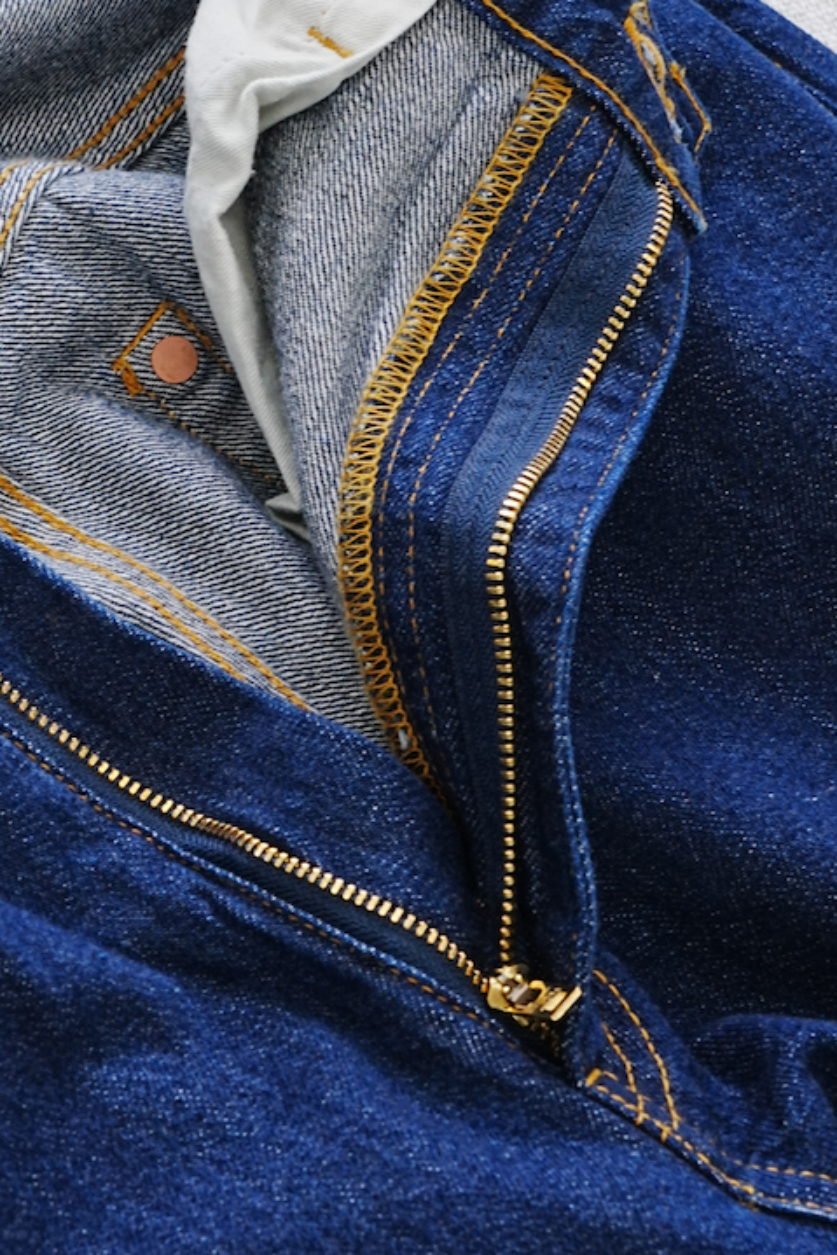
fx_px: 3730
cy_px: 407
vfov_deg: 19.0
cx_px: 136
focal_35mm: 107
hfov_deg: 12.7
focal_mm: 60
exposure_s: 1/30
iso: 1000
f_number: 16
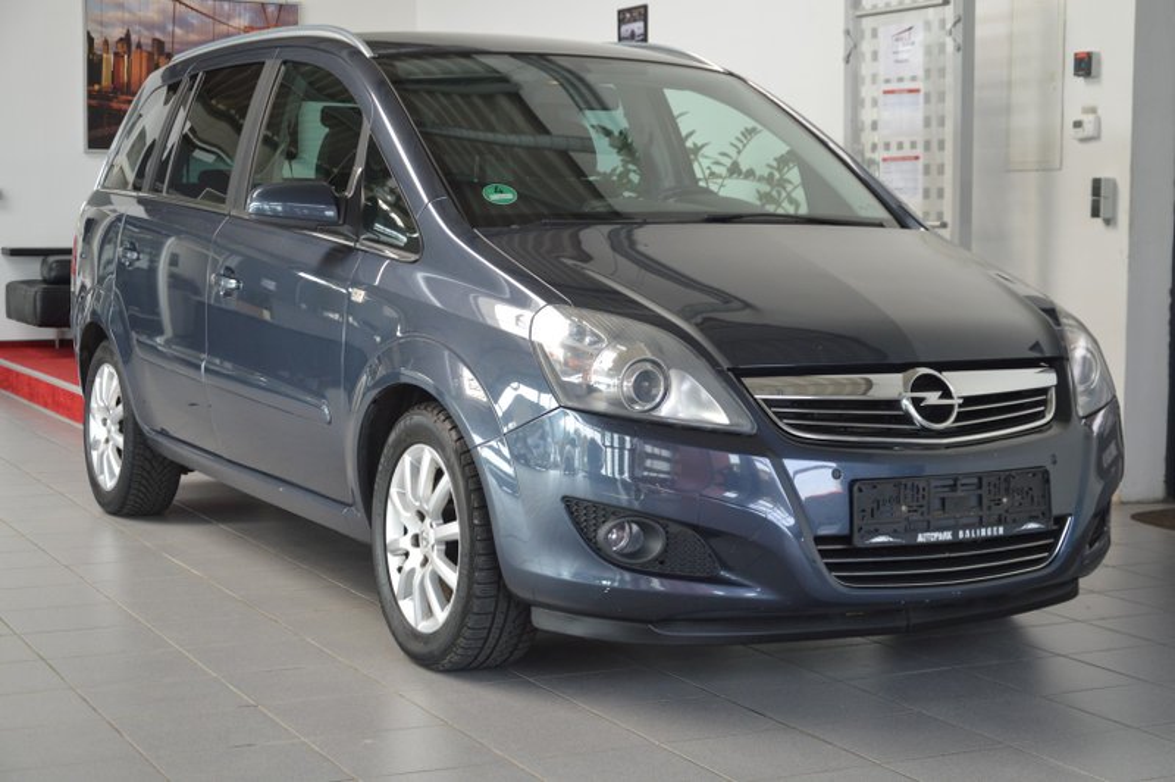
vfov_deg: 22.6
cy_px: 391
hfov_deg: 33.4
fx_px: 1957
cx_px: 588
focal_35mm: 60
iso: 400
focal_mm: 40
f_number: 5
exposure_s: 1/100
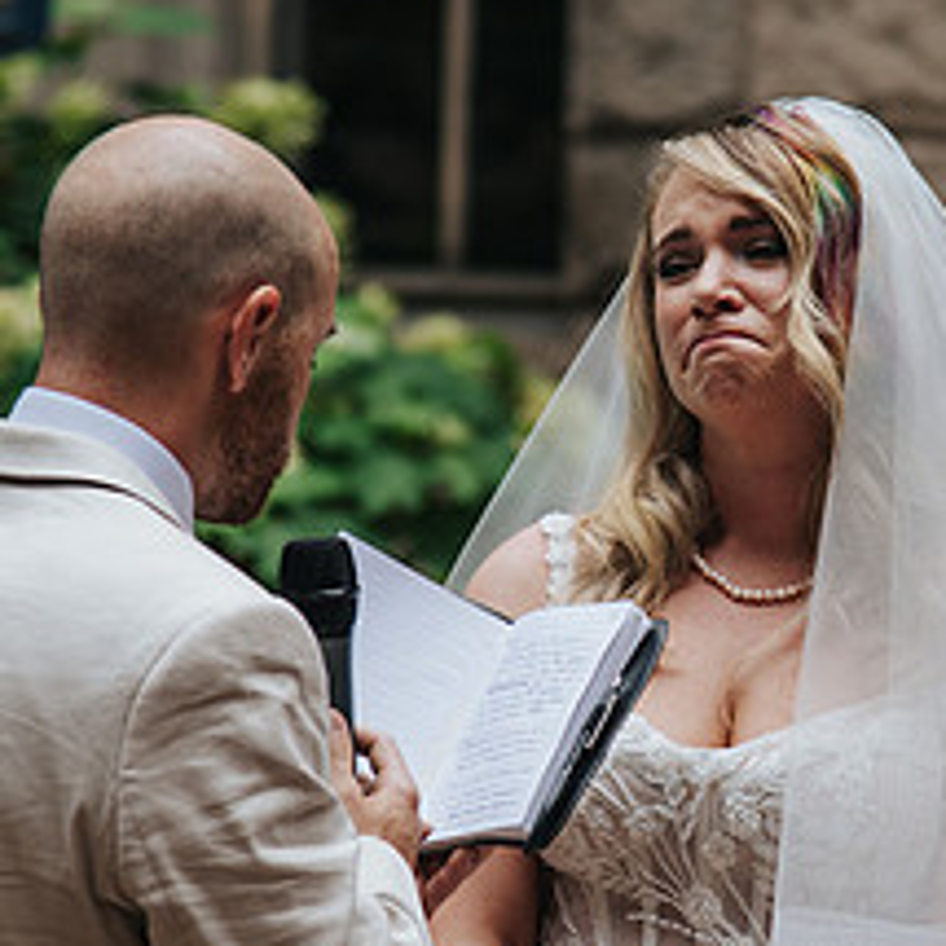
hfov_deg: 5.5
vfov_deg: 5.5
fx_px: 9801
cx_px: 691
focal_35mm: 317
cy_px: 458
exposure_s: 1/500
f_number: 4
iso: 320
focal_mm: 120
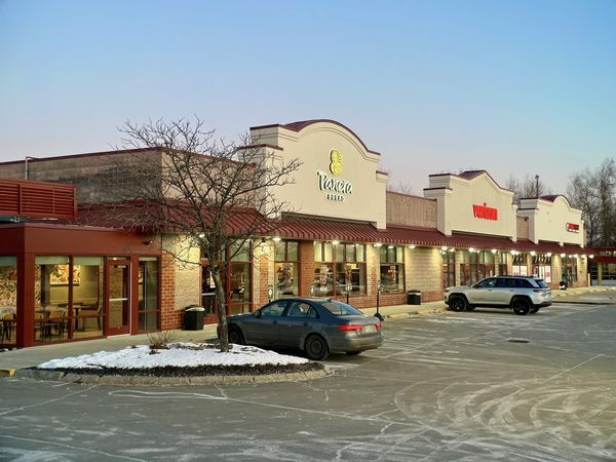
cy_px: 231
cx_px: 308
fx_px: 463
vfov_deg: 53.1
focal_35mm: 26
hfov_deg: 67.3
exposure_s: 1/121
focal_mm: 5.1
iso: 80
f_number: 1.6
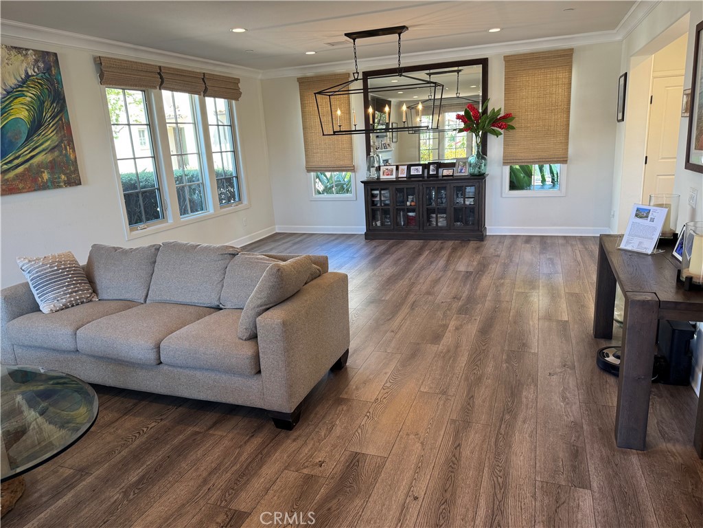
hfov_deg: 71.6
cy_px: 264
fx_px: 487
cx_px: 352
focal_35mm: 24
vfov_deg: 56.8
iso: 160
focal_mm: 6.76
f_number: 1.78
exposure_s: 1/120
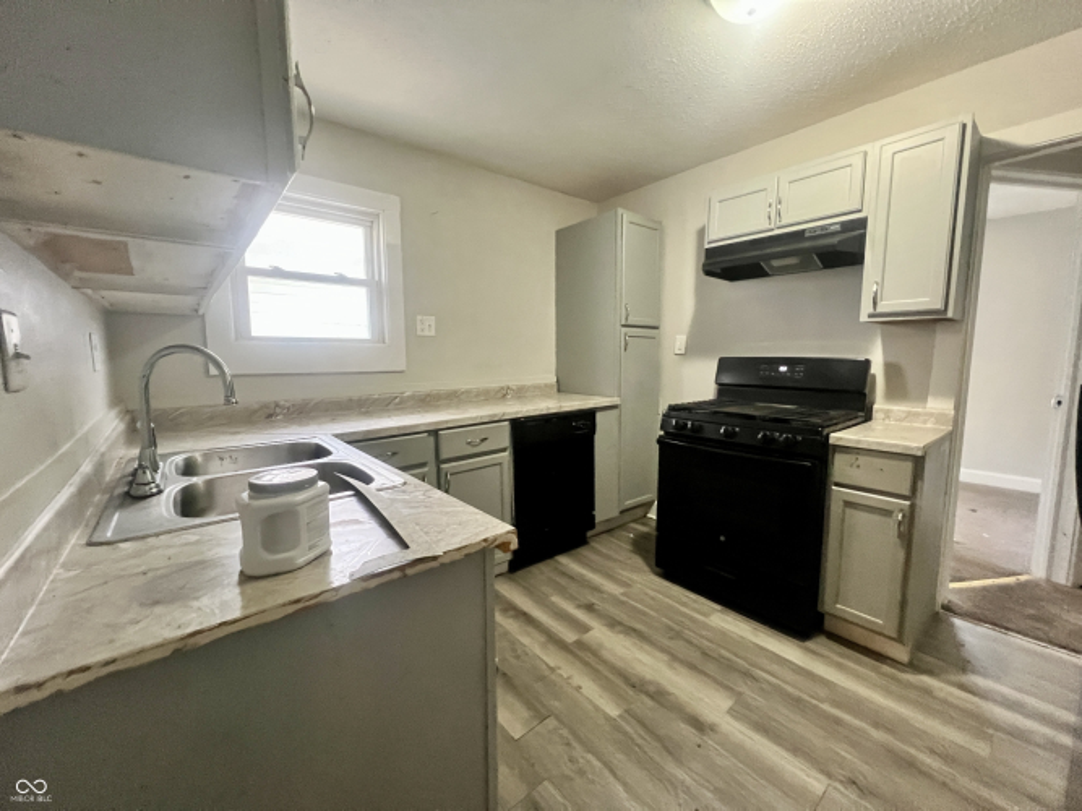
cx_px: 541
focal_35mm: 13
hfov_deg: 106.2
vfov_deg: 89.9
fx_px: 406
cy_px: 406
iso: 800
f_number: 1.8
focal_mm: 1.57
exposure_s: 1/60
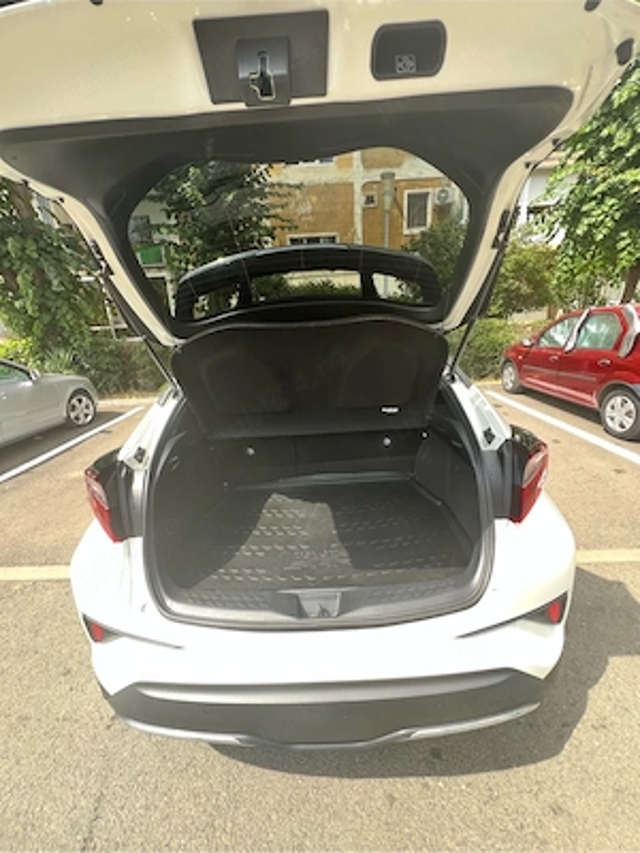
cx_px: 320
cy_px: 426
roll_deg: +2.3
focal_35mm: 13
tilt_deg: -17.1
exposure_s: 1/99
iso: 32
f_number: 1.8
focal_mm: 1.57
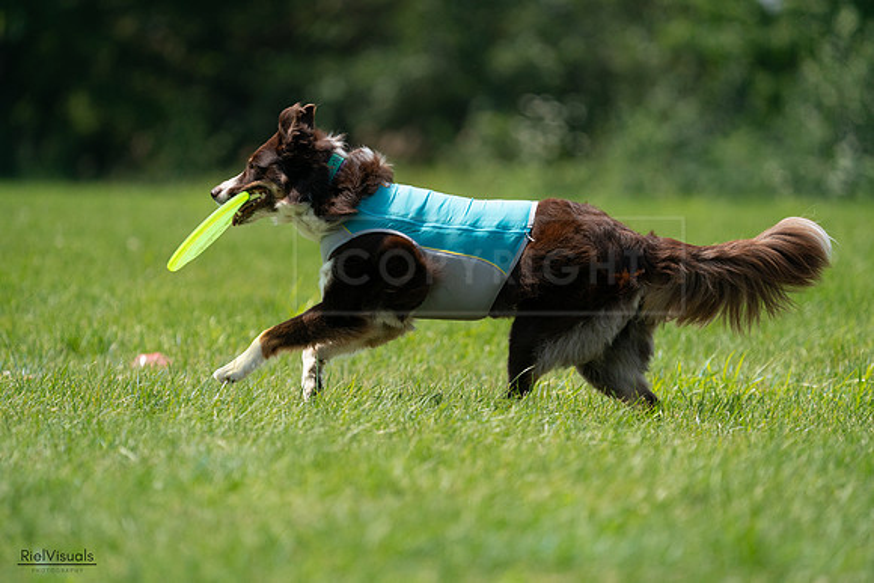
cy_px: 292
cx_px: 437
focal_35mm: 407
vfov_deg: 3.4
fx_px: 9883
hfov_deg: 5.1
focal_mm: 407
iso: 1250
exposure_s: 1/4000
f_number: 6.3
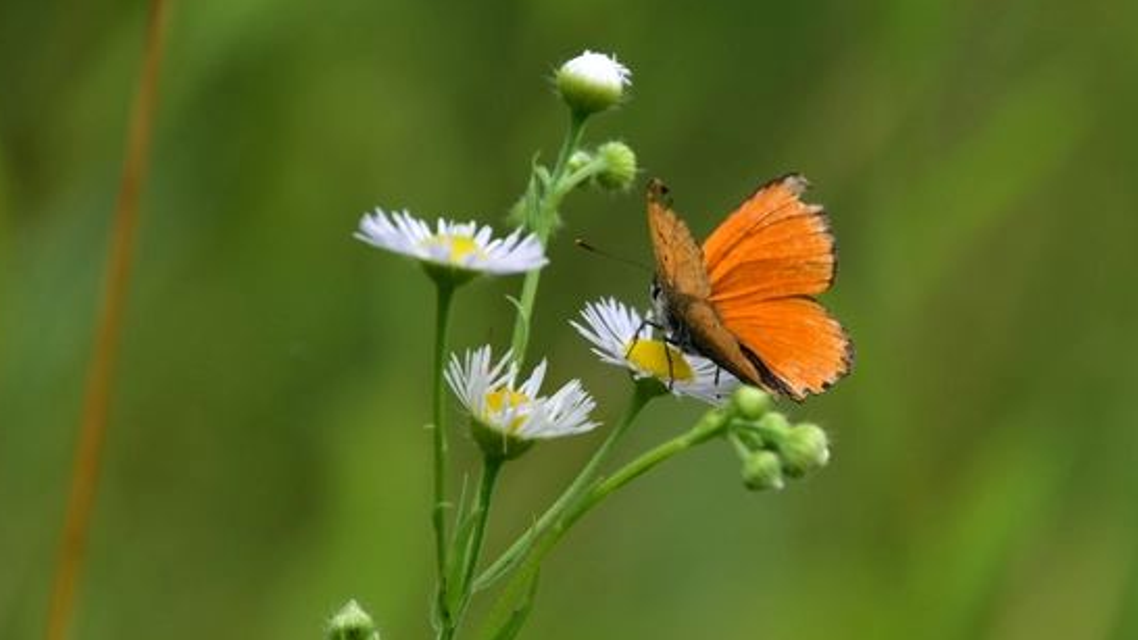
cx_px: 640
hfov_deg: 2.9
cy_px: 304
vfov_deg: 1.6
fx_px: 22237
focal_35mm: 737
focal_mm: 400
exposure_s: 1/640
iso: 250
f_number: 6.3
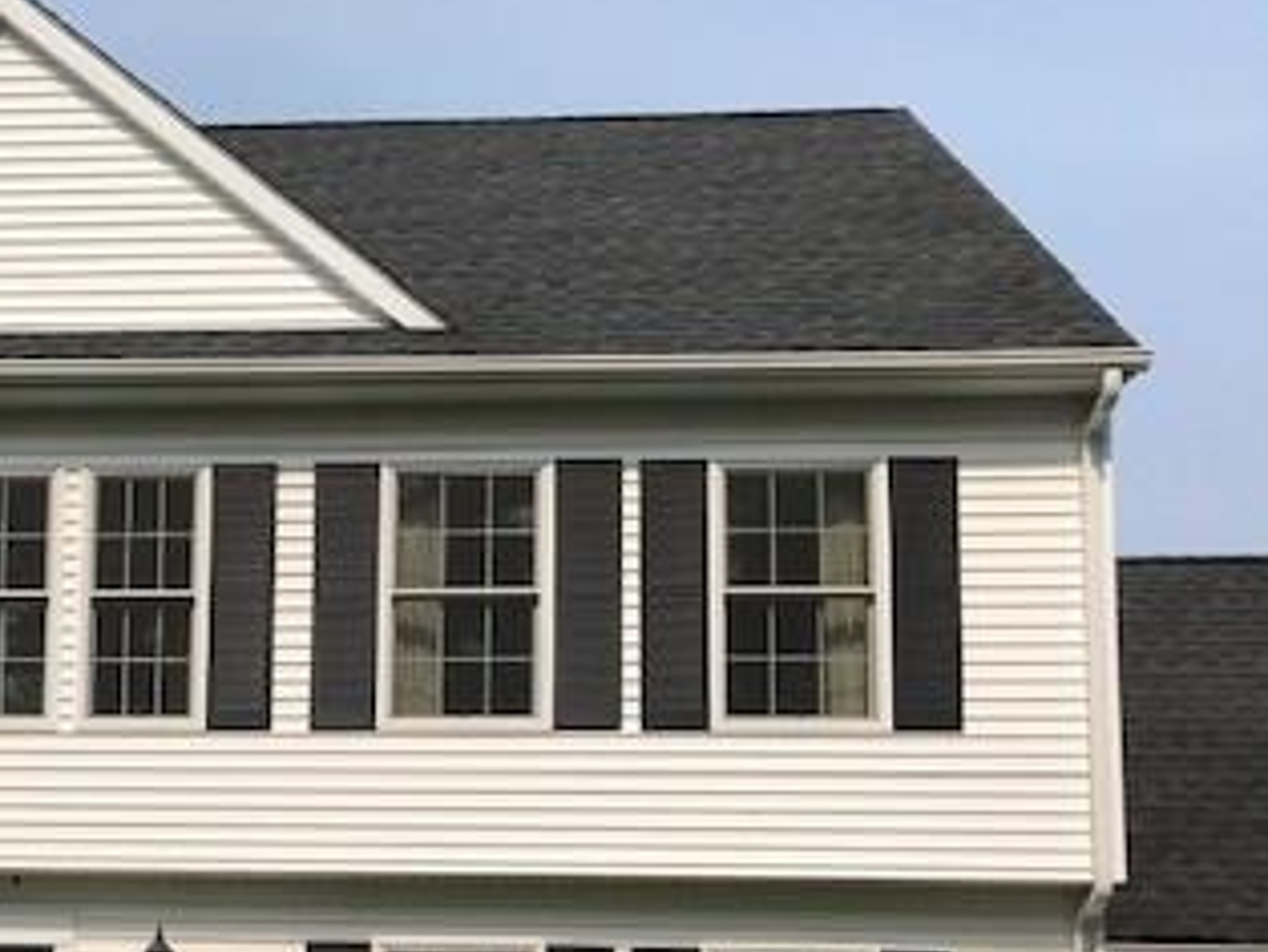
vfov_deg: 24.6
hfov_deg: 31.9
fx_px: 2090
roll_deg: -2.1
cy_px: 940
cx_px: 89
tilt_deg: +7.9
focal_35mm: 57
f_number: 1.8
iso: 20
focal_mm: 3.99
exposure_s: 1/3690
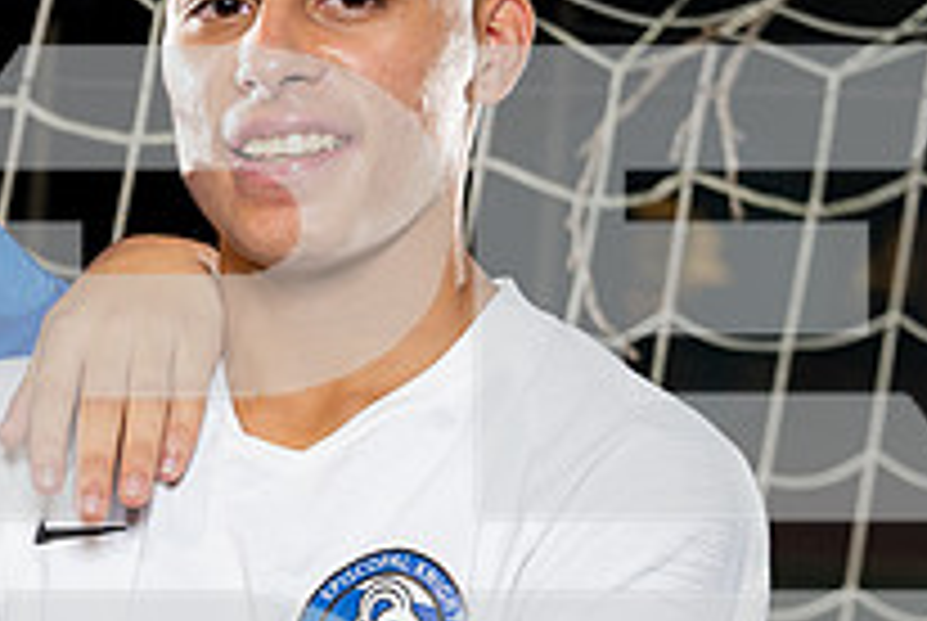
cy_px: 286
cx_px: -153
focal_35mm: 135
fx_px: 3481
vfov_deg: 10.2
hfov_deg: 14.7
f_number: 4
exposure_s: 1/125
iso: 400
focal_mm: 48
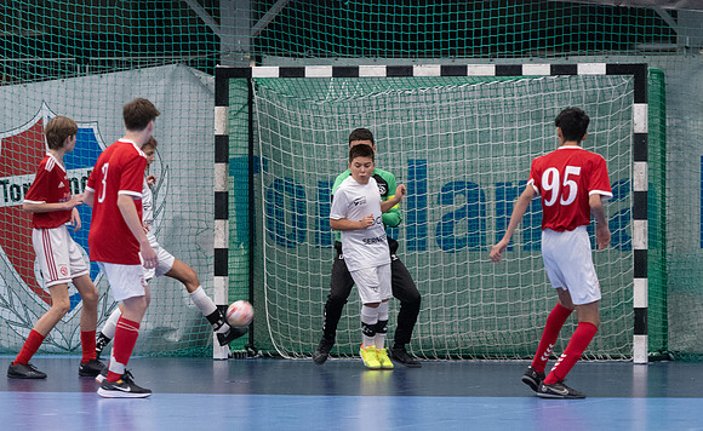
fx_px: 5265
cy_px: 269
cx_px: 404
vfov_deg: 4.7
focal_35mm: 276
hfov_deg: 7.6
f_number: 3.2
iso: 5600
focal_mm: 150
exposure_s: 1/400
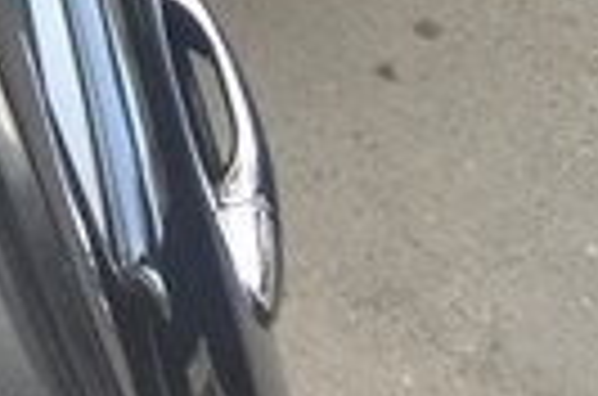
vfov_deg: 8.1
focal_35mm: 150
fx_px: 2486
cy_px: -677
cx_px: -333
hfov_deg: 12.9
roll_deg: +0.6
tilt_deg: -24.8
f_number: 2.2
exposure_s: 1/33
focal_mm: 4.15
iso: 32
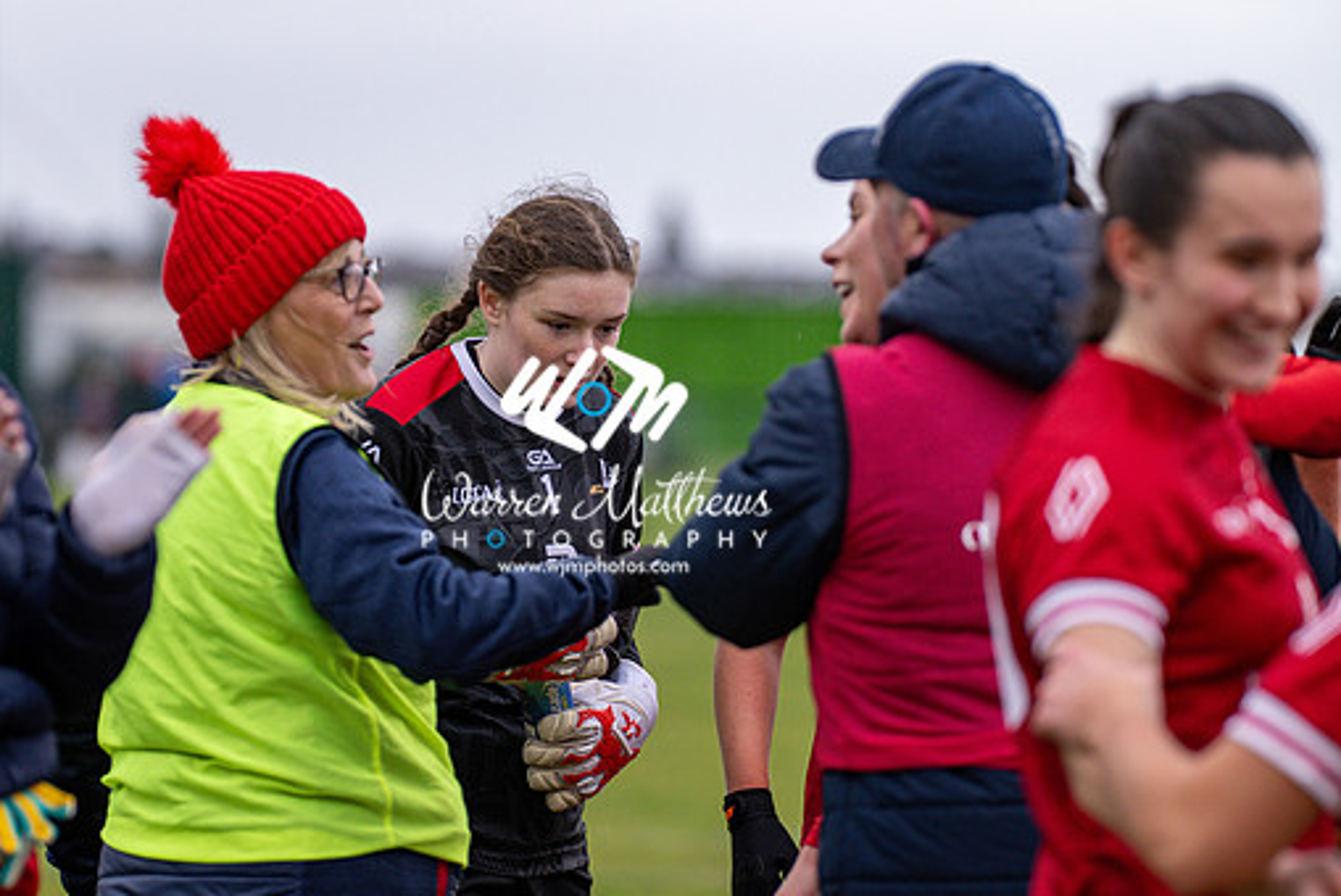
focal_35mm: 205
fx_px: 7640
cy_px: 457
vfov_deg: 6.7
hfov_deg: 10.0
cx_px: 593
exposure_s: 1/400
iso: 900
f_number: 2.8
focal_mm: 180
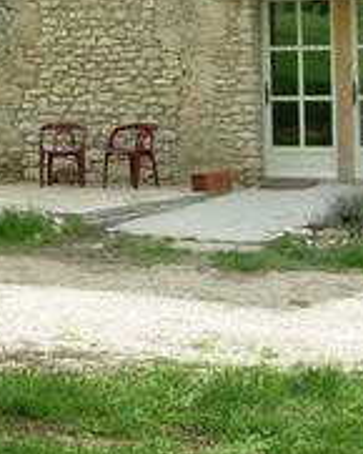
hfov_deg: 8.7
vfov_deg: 11.5
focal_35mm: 164
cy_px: -125
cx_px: -441
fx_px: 2201
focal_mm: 7.8
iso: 79
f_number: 4.8
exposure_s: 1/249
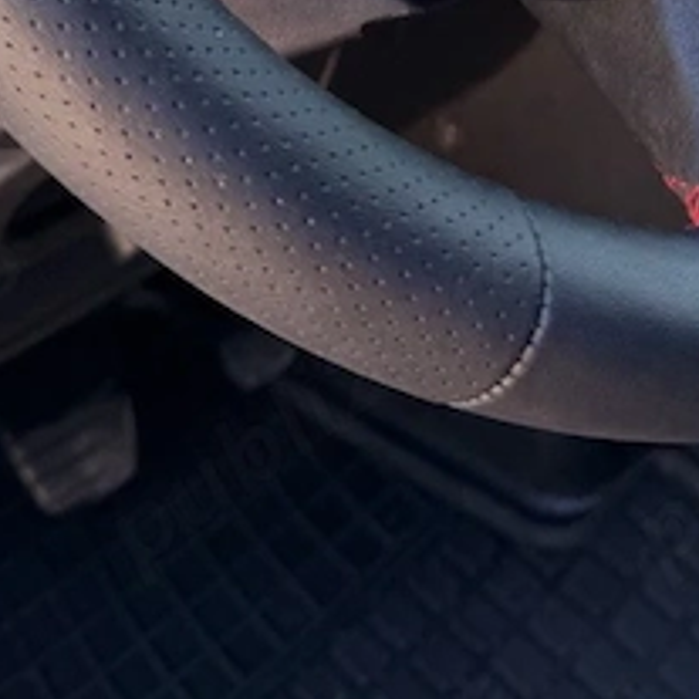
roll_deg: -2.6
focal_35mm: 82
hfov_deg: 21.1
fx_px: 1873
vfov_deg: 17.2
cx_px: 463
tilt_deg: -15.7
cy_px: -571
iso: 80
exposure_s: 1/256
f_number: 1.78
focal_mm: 6.76
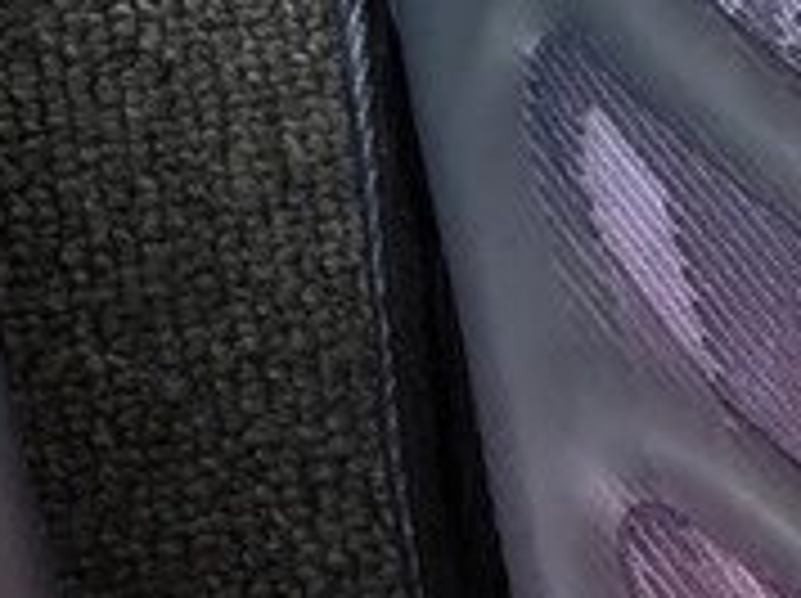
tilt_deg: -55.7
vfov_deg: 9.2
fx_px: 3628
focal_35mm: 157
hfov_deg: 12.5
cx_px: 90
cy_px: -281
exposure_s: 1/100
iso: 25
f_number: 2.4
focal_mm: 3.3
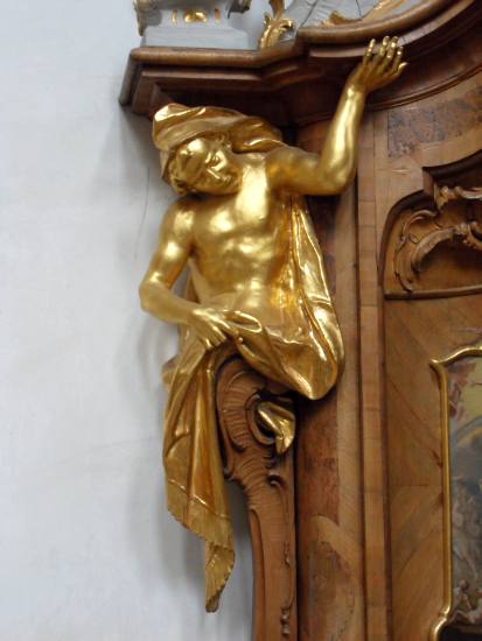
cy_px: 320
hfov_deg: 24.4
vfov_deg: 32.2
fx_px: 1113
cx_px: 241
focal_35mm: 60
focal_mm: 10.5
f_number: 4.8
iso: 480
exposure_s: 1/15
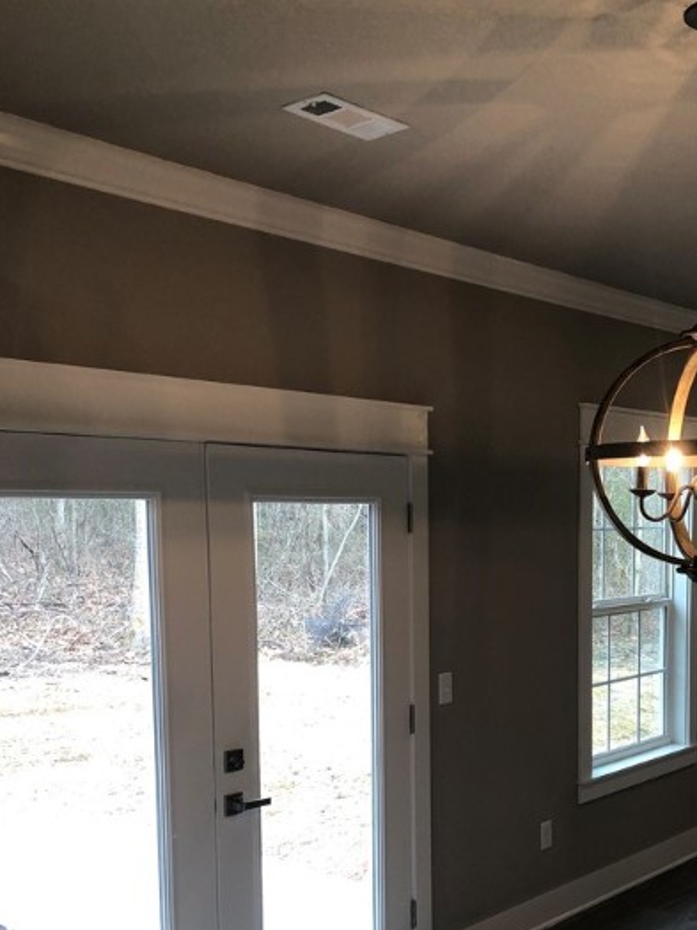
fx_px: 1101
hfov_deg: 34.8
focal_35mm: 41
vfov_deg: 44.8
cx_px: 474
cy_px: 653
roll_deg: +0.6
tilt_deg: -7.1
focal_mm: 4
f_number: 1.8
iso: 25
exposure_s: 1/40
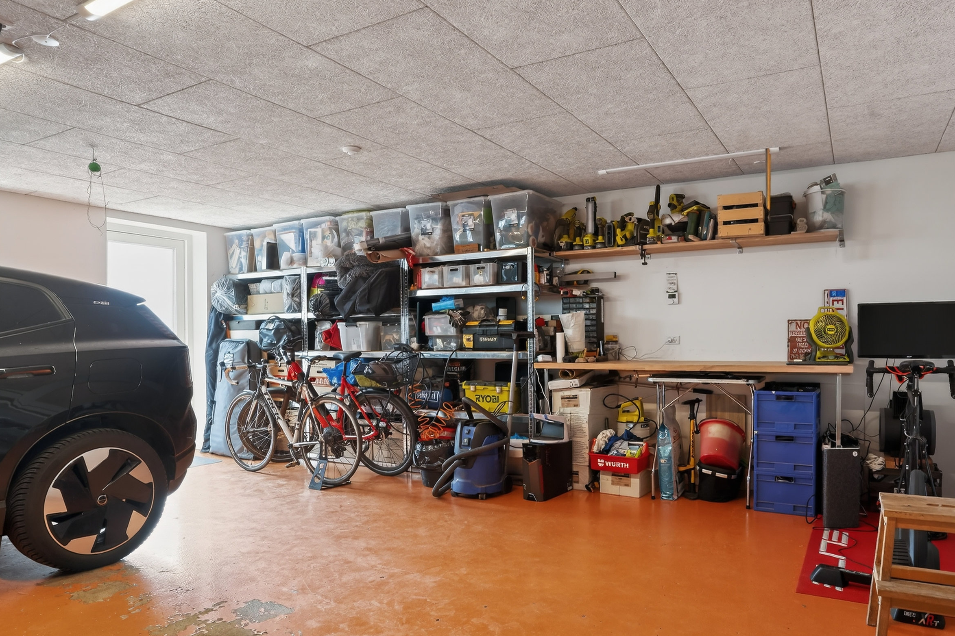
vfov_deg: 55.1
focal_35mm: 23
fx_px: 610
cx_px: 520
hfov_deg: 75.9
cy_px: 334
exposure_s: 1/3.33
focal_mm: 18
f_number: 8
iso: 400
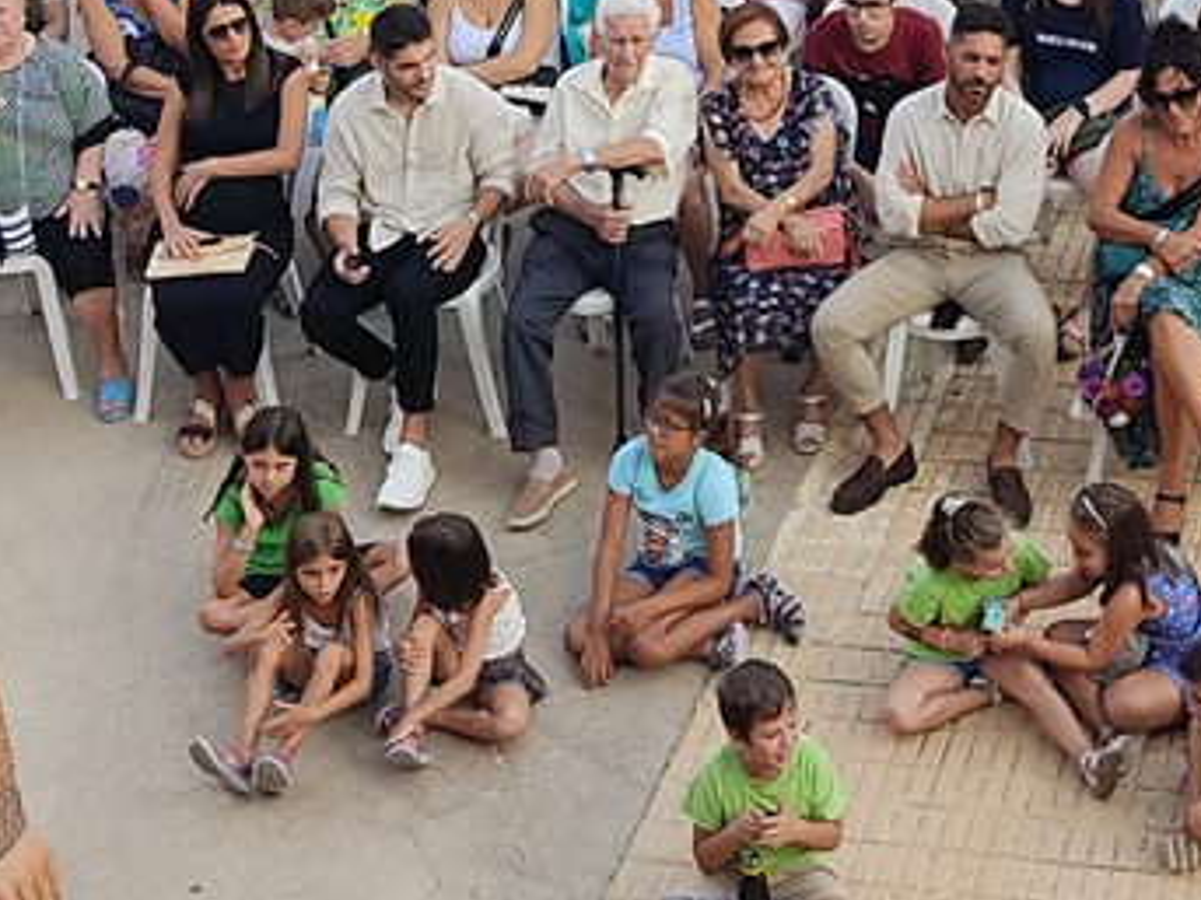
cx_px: 945
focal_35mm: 97
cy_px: -273
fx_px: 3364
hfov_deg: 20.0
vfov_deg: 14.6
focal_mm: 4.74
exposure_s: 1/186
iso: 100
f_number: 1.79
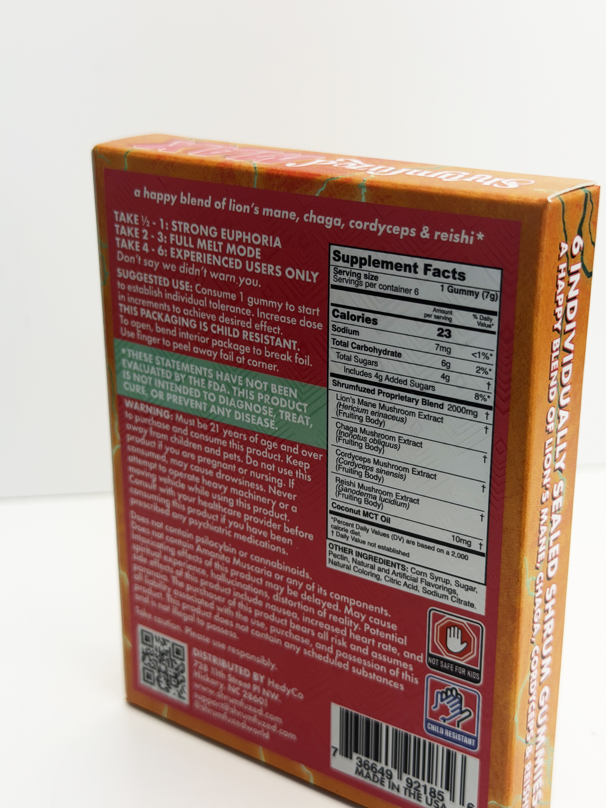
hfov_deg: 27.5
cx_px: 314
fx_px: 1237
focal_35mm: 53
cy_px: 436
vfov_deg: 36.2
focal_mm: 6.76
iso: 64
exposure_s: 1/197
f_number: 1.78
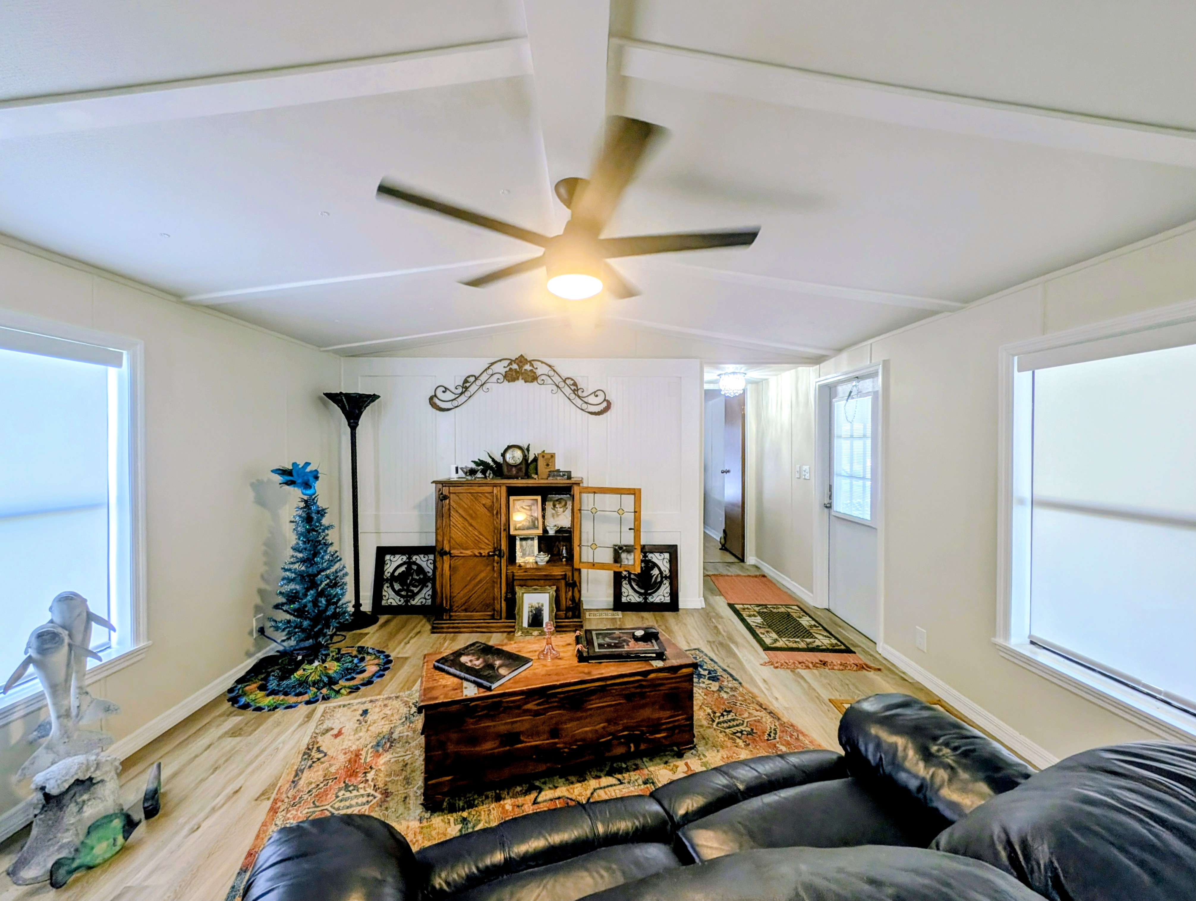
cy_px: 450
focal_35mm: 12
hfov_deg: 110.5
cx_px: 598
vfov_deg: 94.6
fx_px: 415
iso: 73
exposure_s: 1/120
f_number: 1.95
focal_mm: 2.23
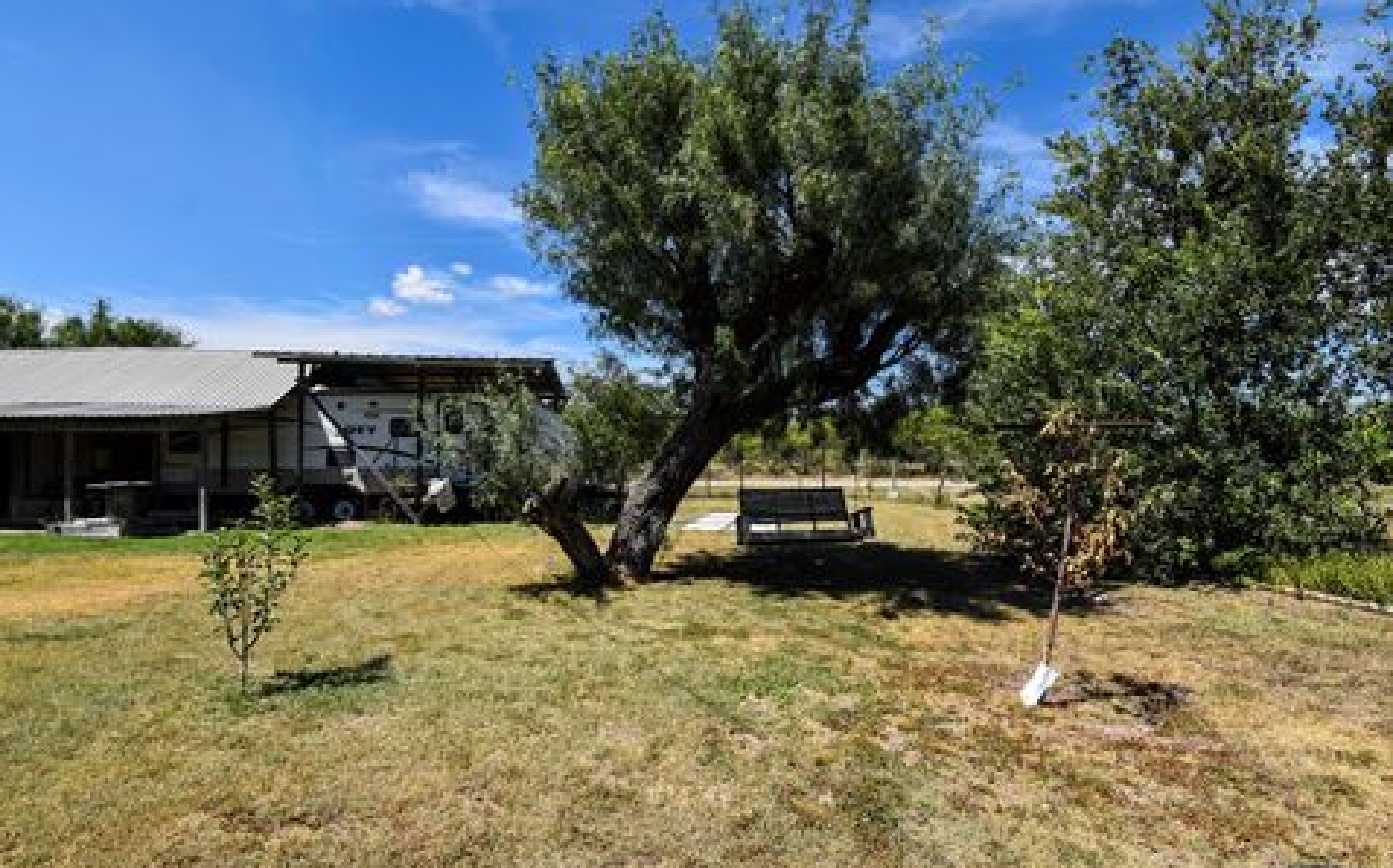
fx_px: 607
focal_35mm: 16
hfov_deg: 97.8
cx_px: 670
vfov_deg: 71.1
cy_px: 456
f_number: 8
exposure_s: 1/250
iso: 100
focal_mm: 10
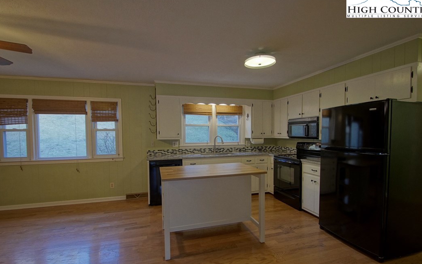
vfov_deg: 71.1
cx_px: 213
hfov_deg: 97.8
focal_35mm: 16
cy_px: 143
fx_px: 184
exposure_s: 1/50
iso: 800
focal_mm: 10
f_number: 5
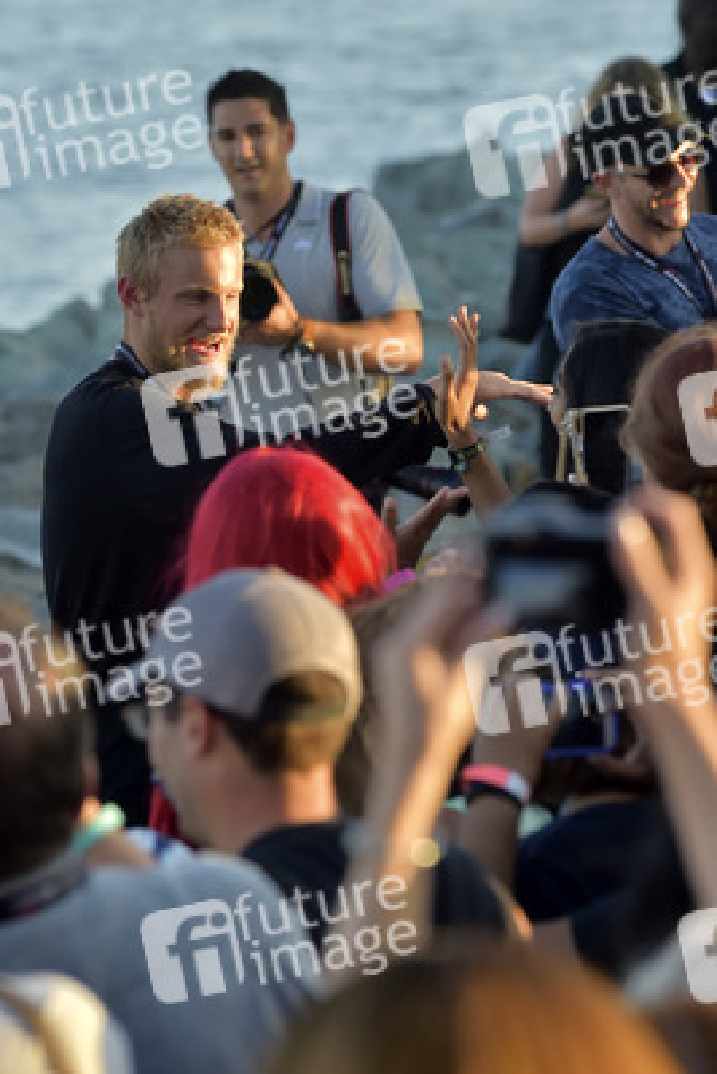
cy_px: 537
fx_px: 5969
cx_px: 358
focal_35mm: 200
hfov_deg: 6.9
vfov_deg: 10.3
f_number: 6.3
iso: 250
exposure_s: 1/400
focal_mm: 200
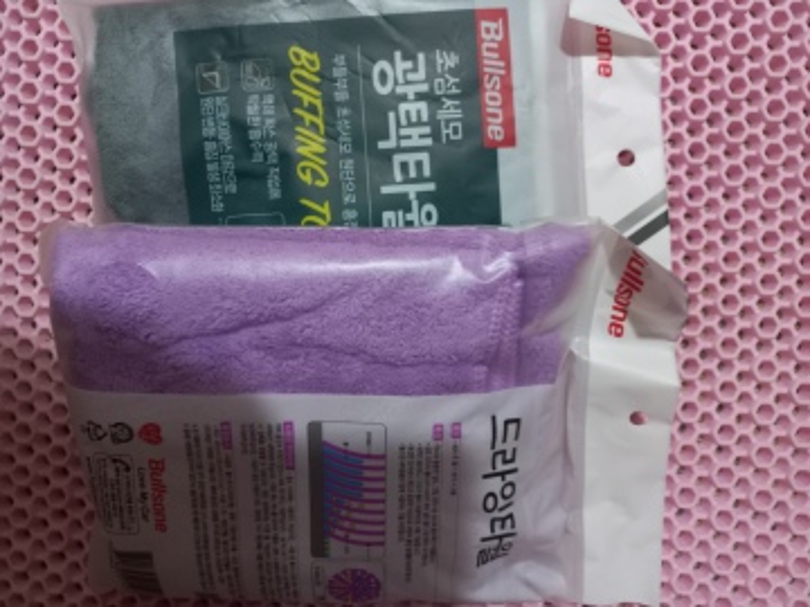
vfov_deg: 54.9
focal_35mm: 25
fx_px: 585
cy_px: 304
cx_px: 405
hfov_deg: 69.4
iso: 400
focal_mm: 4.6
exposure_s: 1/25
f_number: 1.8
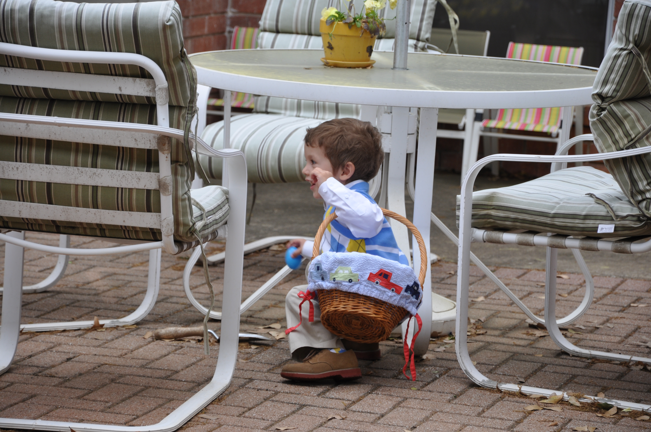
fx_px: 2845
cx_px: 326
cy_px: 216
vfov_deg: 8.7
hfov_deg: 13.1
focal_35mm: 158
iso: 200
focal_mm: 105
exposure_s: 1/125
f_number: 5.6
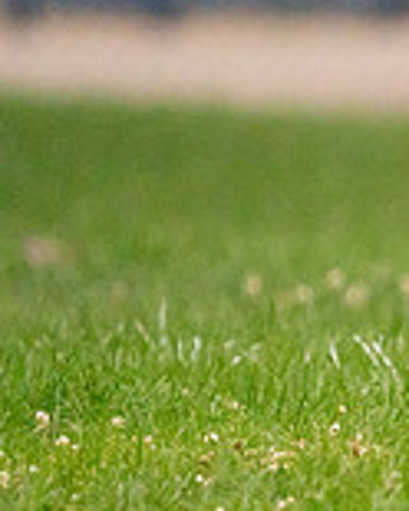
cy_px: 170
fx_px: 24028
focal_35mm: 1588
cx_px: 900
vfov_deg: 1.2
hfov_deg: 1.0
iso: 6400
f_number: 6.3
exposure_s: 1/1600
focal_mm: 452
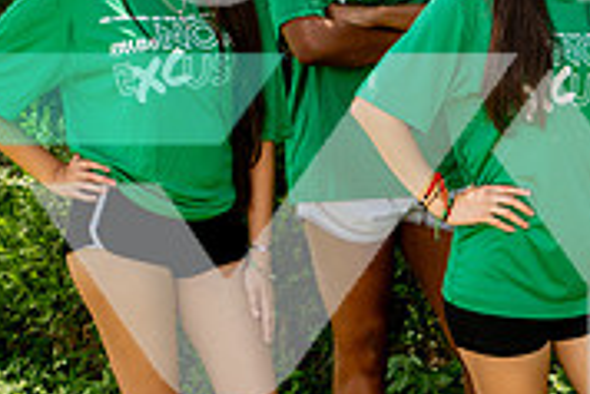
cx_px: 763
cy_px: 225
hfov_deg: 16.7
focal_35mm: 116
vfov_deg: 11.8
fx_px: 1903
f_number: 7.1
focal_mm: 34
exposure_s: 1/250
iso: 200
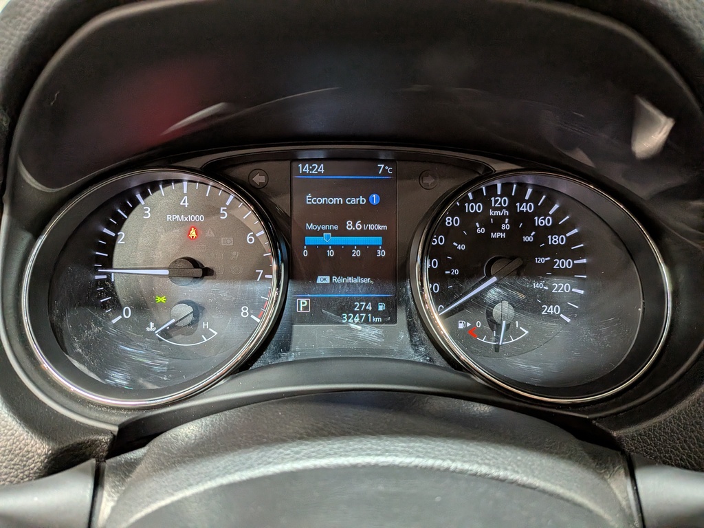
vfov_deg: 56.8
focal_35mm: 24
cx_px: 352
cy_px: 264
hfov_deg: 71.6
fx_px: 488
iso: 164
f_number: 1.7
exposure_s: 1/120
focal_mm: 4.53
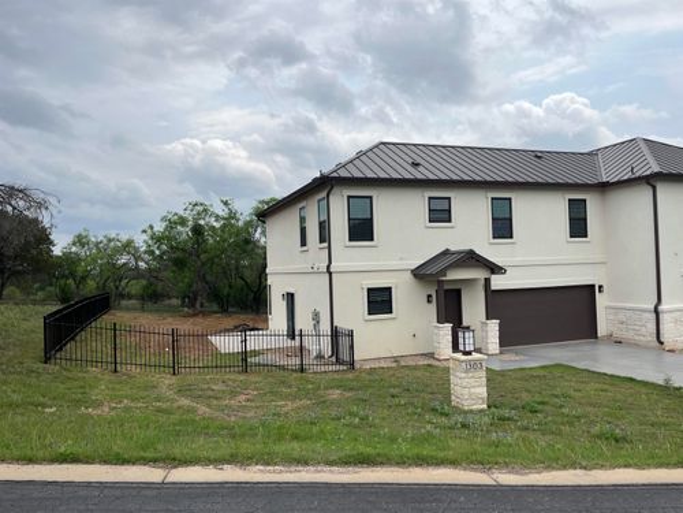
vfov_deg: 53.1
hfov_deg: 67.3
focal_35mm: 26
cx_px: 342
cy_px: 256
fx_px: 513
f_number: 1.6
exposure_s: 1/6173
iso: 50
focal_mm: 5.1
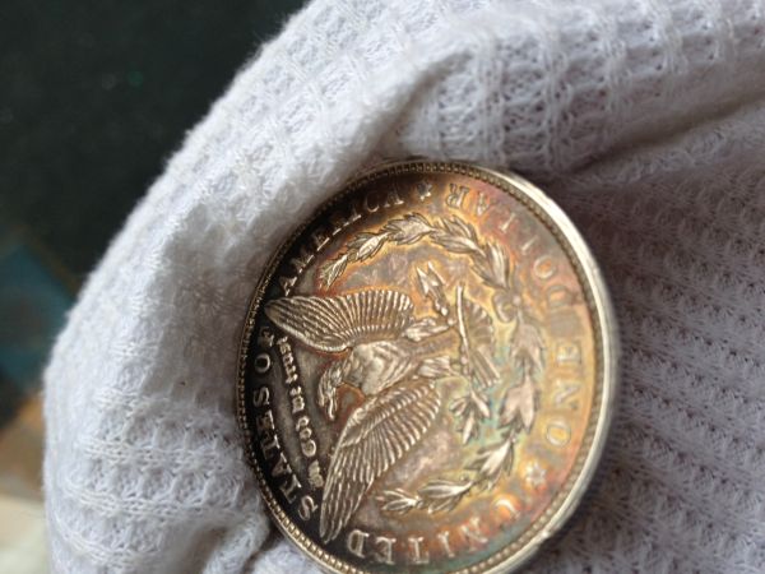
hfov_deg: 52.6
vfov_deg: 40.7
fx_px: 773
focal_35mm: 35
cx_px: 382
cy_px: 287
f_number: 2.4
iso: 50
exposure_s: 1/351
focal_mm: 4.28
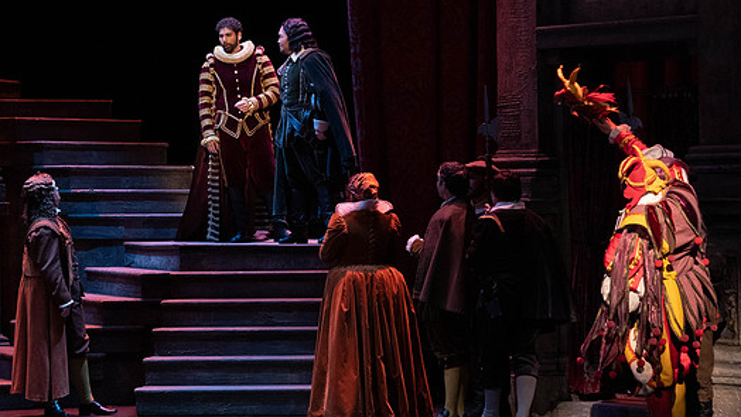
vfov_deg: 6.9
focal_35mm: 177
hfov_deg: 12.2
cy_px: 197
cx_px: 354
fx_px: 3478
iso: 5000
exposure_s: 1/250
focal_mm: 146
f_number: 7.1
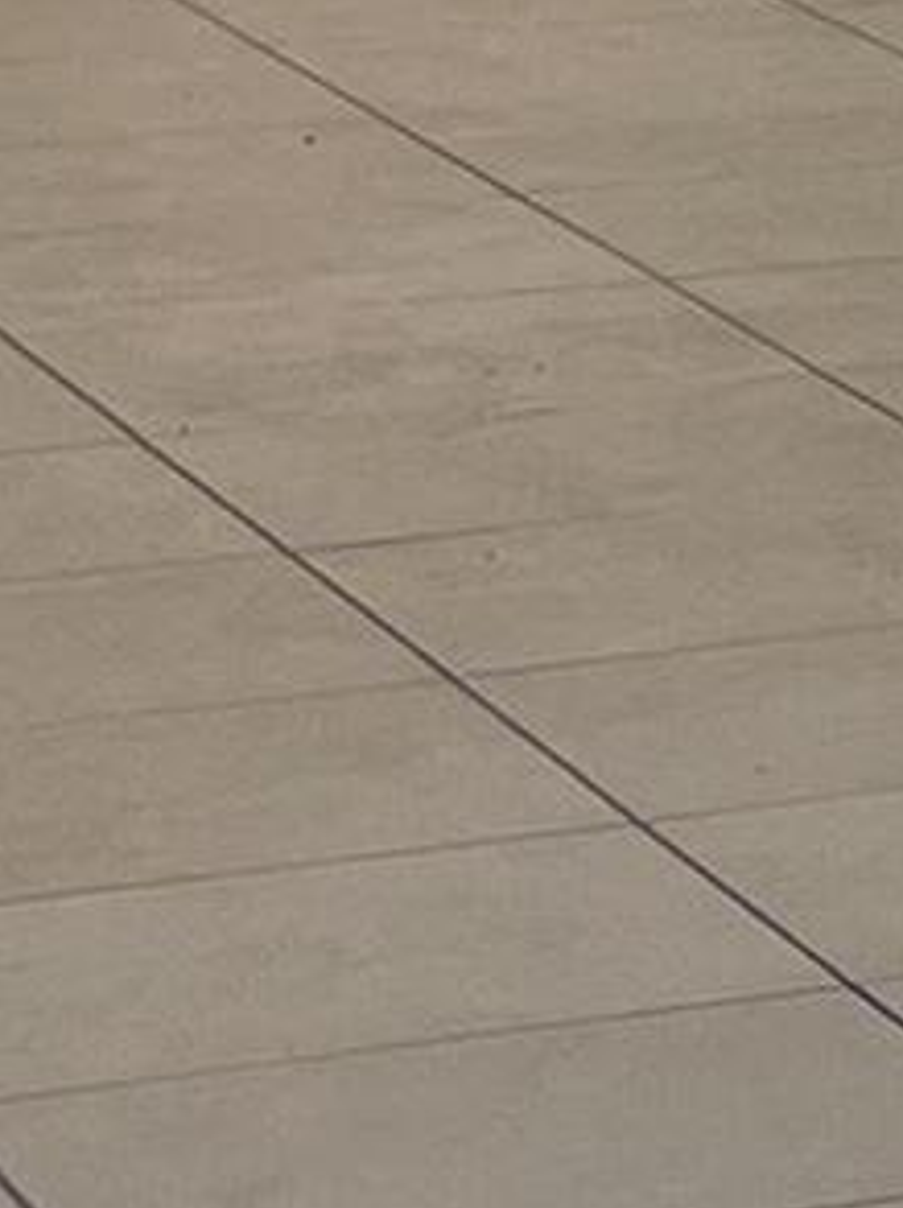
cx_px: 4680
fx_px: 9516
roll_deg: -1.0
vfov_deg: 7.2
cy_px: -243
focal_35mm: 273
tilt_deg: -8.1
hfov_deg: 4.5
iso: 32
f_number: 1.6
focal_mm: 5.1
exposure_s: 1/130
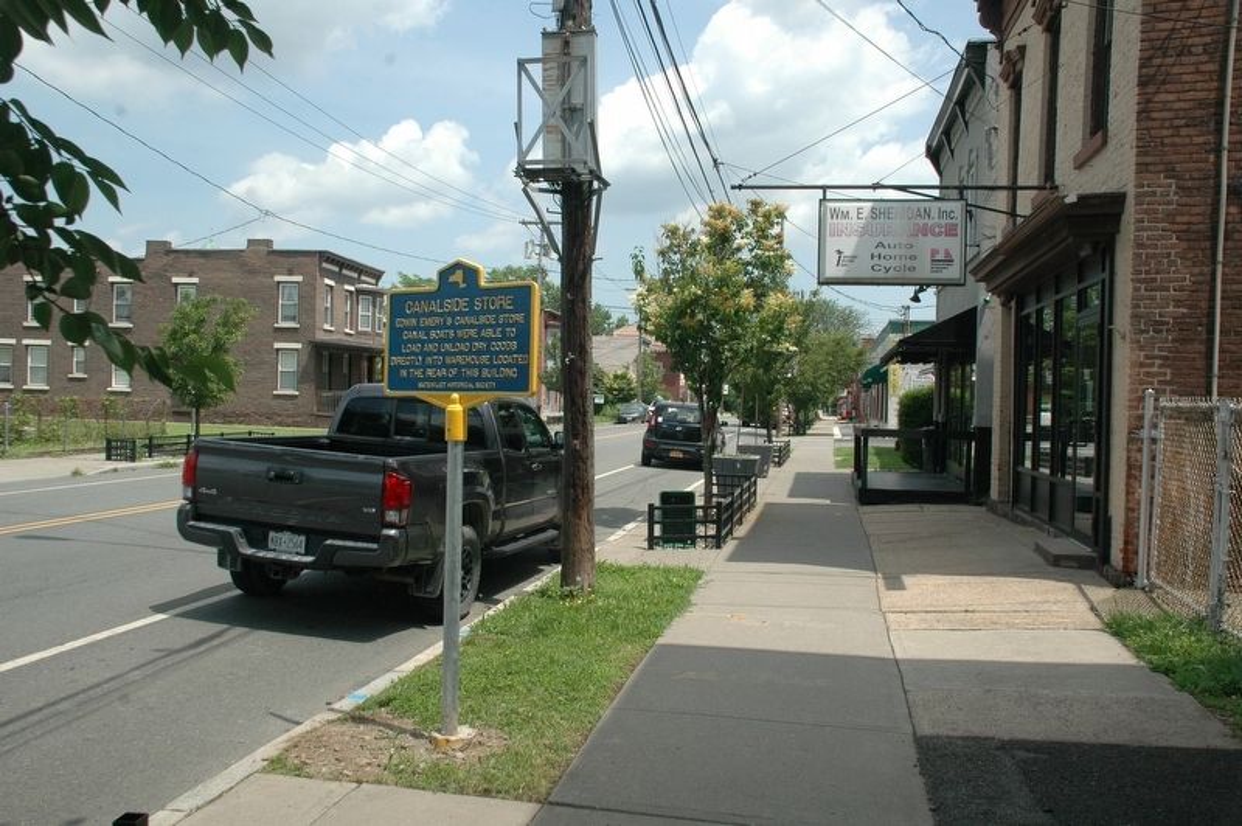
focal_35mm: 32
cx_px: 621
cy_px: 413
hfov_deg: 59.5
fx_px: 1086
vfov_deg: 41.6
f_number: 10
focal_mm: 21
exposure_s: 1/400
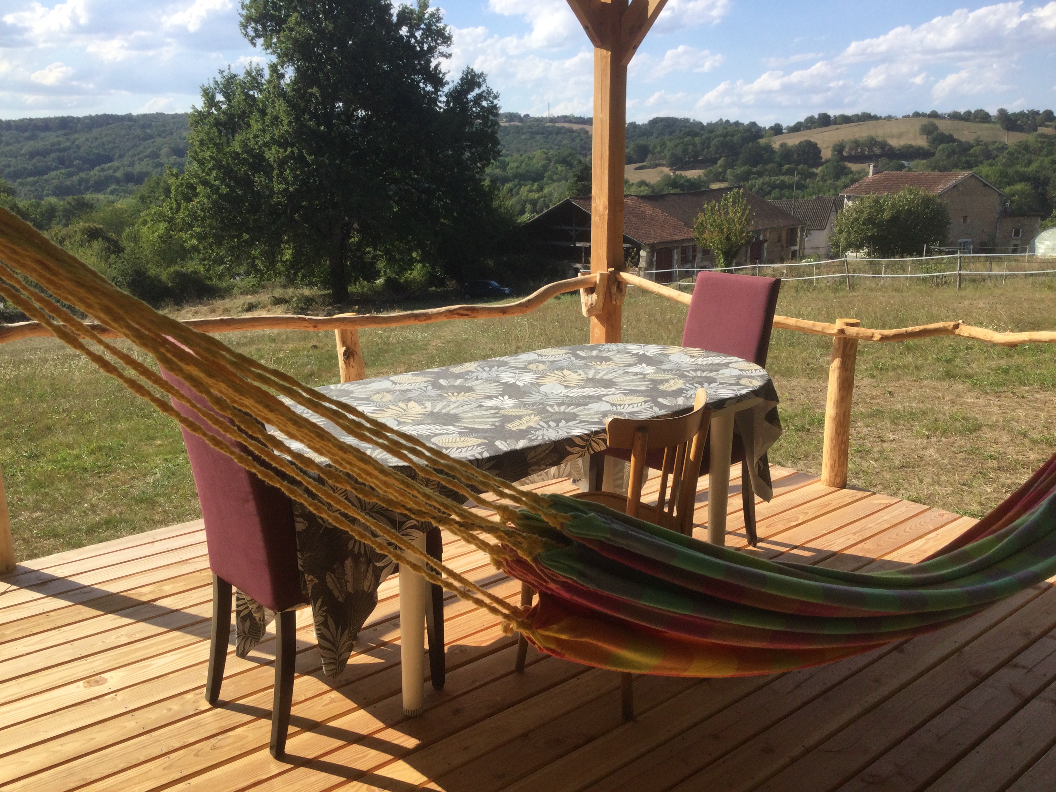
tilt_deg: -16.0
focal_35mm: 31
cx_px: 528
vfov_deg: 45.4
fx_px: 946
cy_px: 396
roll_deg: -1.8
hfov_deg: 58.4
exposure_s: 1/1072
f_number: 2.4
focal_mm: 3.3
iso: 25
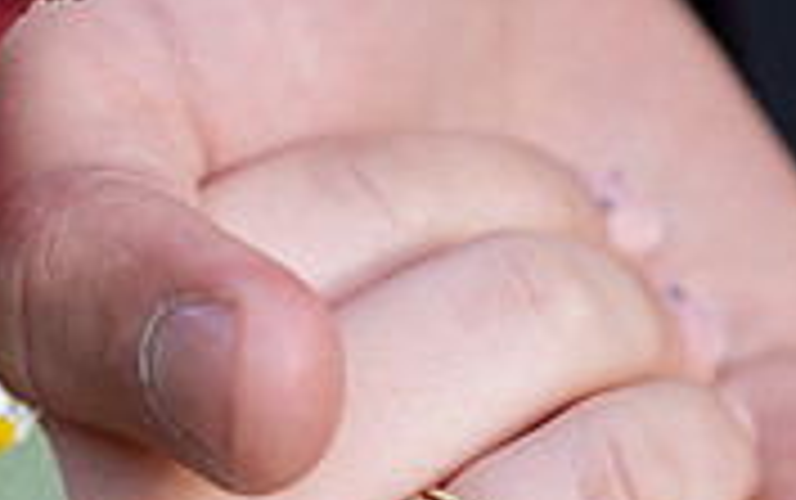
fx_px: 5081
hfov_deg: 8.9
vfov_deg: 5.6
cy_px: 466
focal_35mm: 234
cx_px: 184
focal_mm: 70
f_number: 4
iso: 100
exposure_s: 1/125
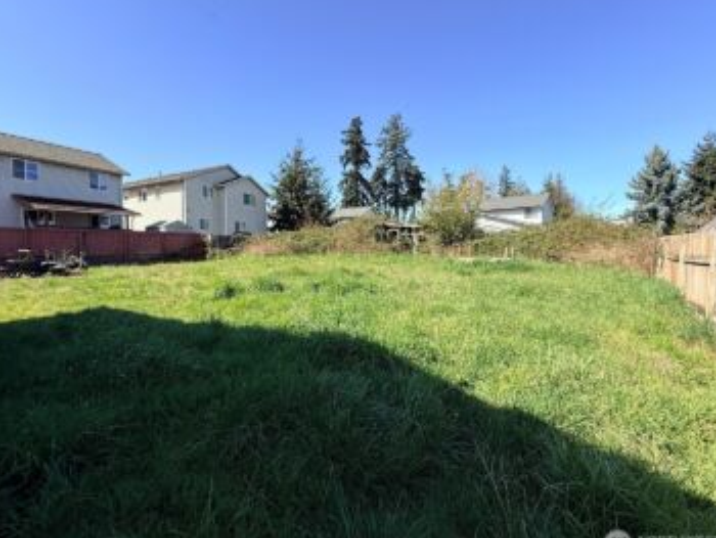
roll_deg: +0.8
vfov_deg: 78.1
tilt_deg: +0.0
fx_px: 331
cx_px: 327
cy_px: 258
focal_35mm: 16
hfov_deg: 94.2
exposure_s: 1/1033
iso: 50
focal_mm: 2.22
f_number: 2.2
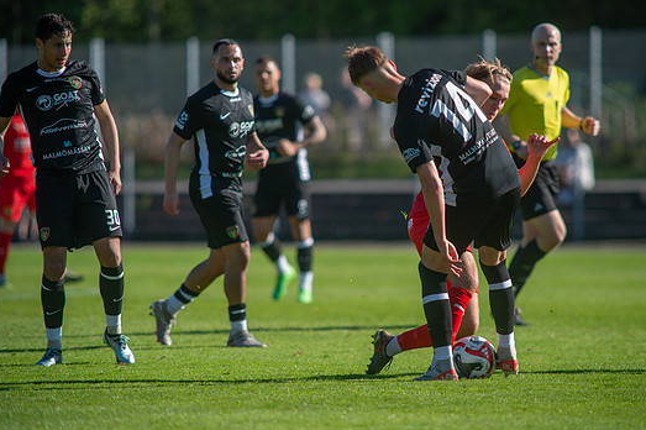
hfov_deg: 4.4
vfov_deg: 2.9
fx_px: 8357
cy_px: 198
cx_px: 351
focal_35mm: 466
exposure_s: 1/1600
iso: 250
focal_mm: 420
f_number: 4
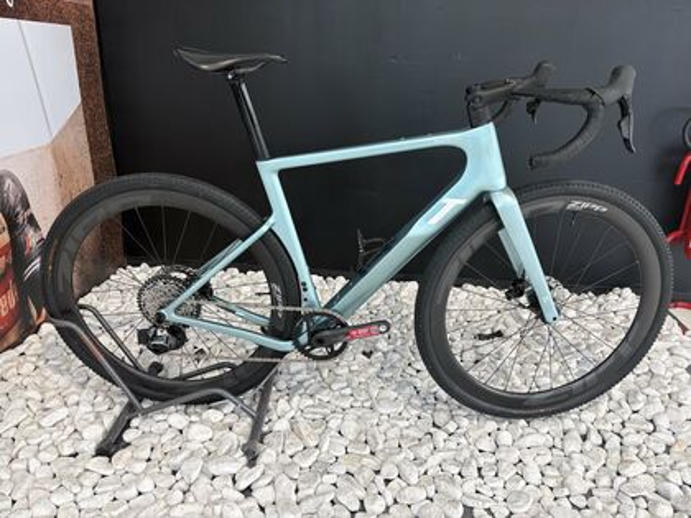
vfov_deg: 53.1
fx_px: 519
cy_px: 259
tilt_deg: -18.6
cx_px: 346
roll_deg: -2.1
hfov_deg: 67.3
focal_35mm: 26
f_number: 1.6
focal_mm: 5.96
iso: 100
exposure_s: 1/50
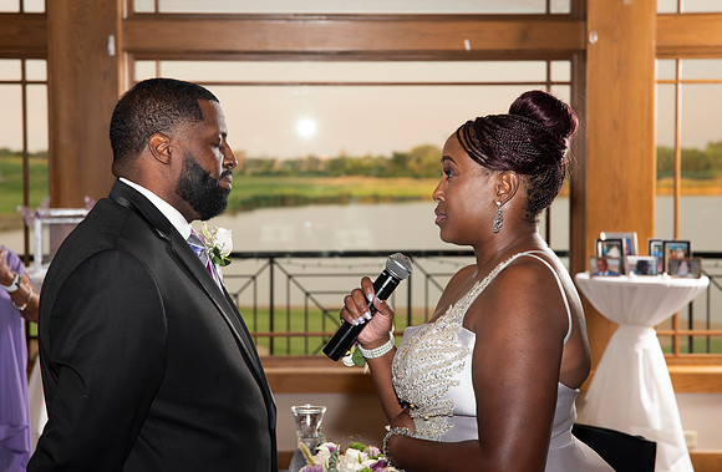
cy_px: 213
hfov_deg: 25.7
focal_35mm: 80
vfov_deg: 16.9
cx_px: 366
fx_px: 1585
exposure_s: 1/60
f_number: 5.6
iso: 200
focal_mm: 70
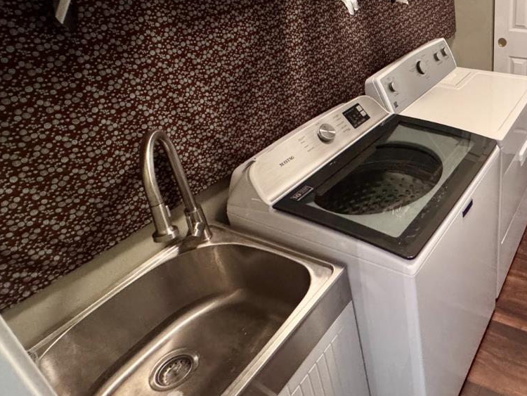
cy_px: 108
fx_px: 426
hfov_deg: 55.9
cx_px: 463
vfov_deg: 48.2
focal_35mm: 28
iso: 640
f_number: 2.2
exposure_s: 1/60
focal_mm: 2.22
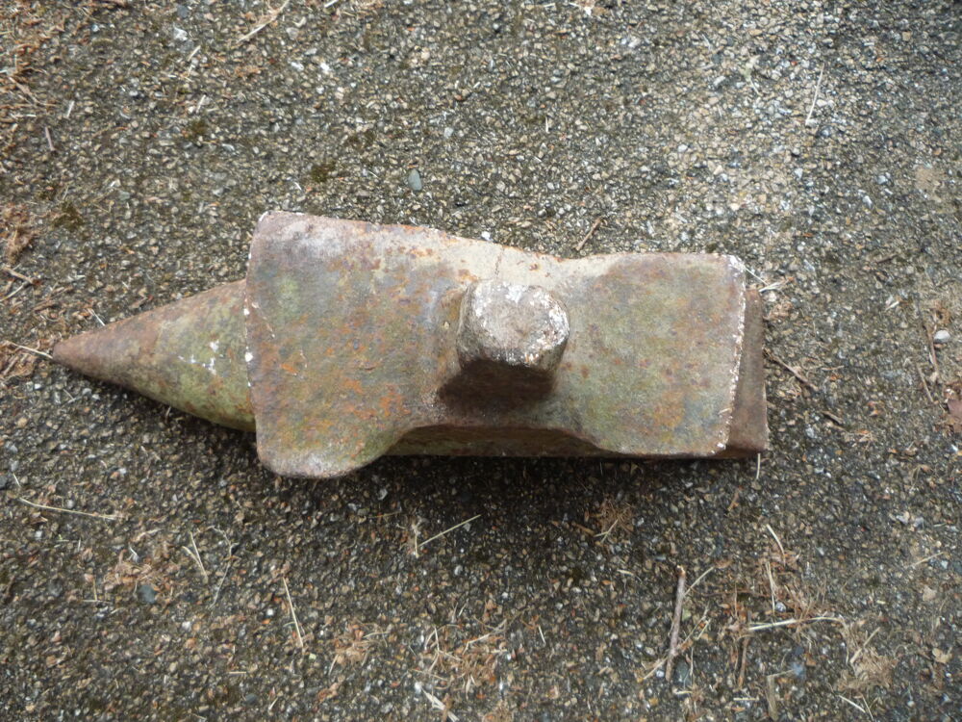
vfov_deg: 46.8
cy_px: 361
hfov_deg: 60.0
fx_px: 834
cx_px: 481
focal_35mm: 30
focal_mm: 5.2
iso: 250
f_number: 3.3
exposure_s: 1/30
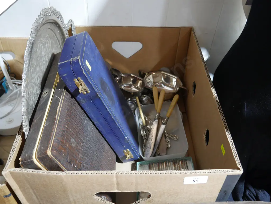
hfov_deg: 56.8
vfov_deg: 44.2
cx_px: 136
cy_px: 102
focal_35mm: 32
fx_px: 251
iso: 2000
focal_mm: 16
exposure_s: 1/60
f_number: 3.6
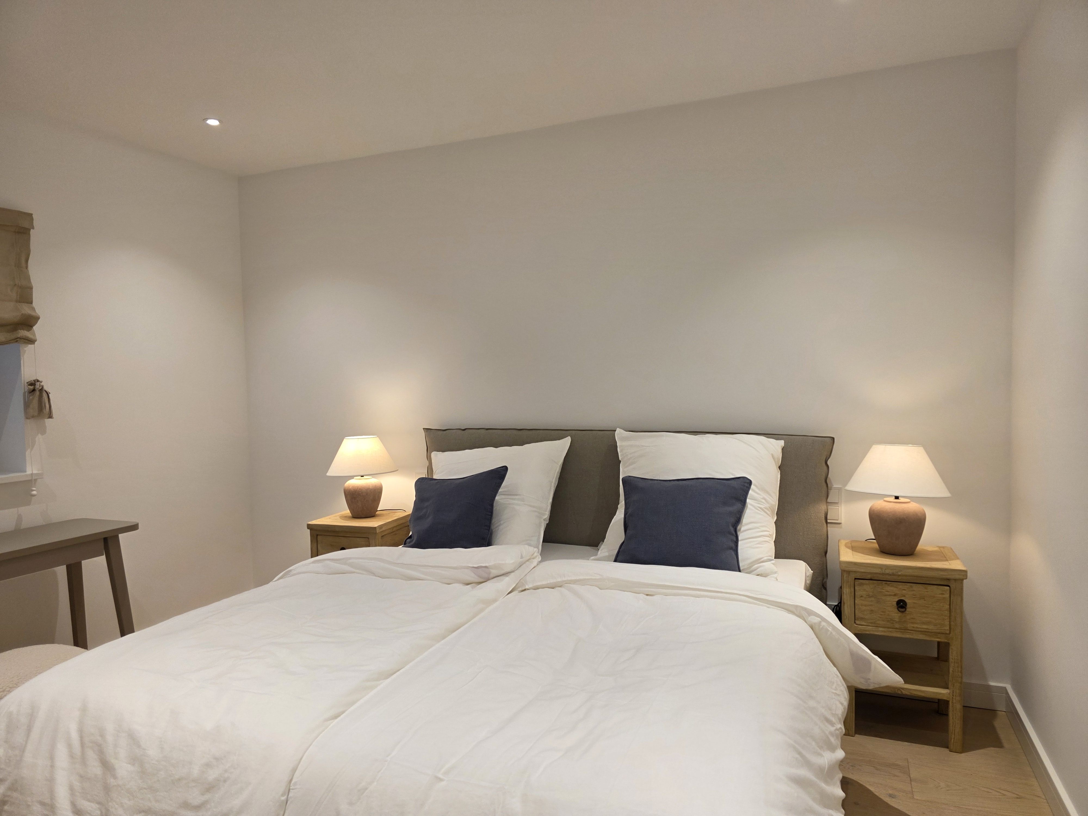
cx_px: 544
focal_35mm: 23
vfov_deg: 58.9
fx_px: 723
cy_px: 408
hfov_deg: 73.9
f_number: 1.7
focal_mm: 6.3
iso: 100
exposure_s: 1/100
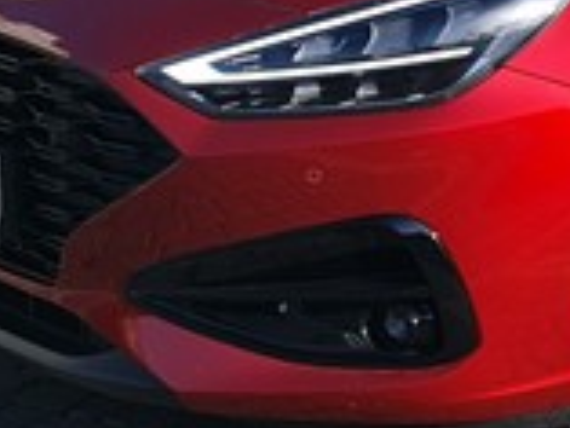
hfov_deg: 11.6
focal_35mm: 163
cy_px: -145
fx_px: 2686
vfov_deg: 9.0
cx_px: 835
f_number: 1.8
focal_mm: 7
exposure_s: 1/678
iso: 50
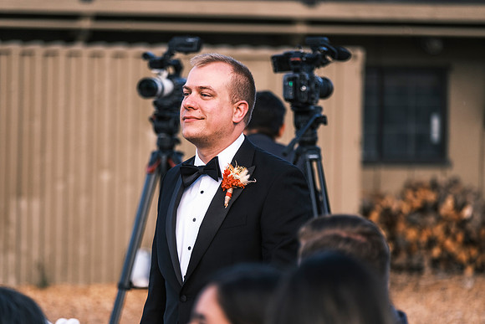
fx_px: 2506
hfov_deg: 11.1
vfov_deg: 7.4
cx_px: 242
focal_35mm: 186
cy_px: 162
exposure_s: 1/1000
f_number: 2.8
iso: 400
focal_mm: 124.3
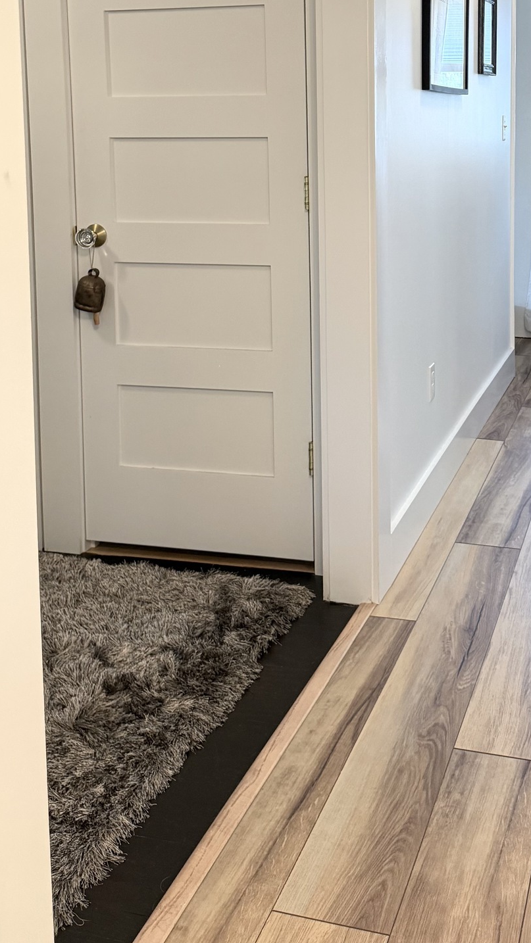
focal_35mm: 42
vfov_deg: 46.2
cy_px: 209
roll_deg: +0.7
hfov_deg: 28.1
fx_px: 1051
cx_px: 367
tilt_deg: -5.1
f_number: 1.78
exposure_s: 1/60
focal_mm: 6.76
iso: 400
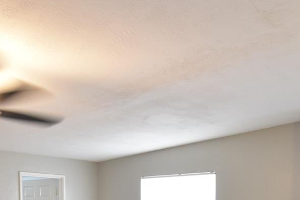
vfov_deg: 29.1
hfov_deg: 47.0
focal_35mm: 41
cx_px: 114
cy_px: 226
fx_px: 342
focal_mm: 10
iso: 800
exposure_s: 1/30
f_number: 3.5
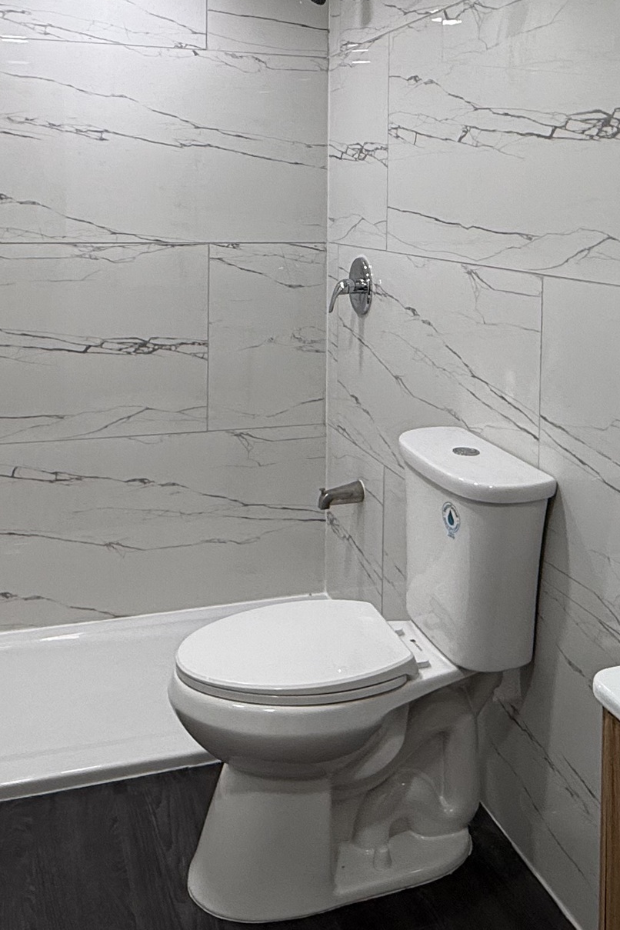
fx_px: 956
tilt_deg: -2.2
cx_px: 320
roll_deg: -0.9
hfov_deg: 35.9
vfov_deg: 50.1
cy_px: 248
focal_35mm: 37
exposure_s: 1/120
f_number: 2.2
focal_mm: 2.22
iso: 100
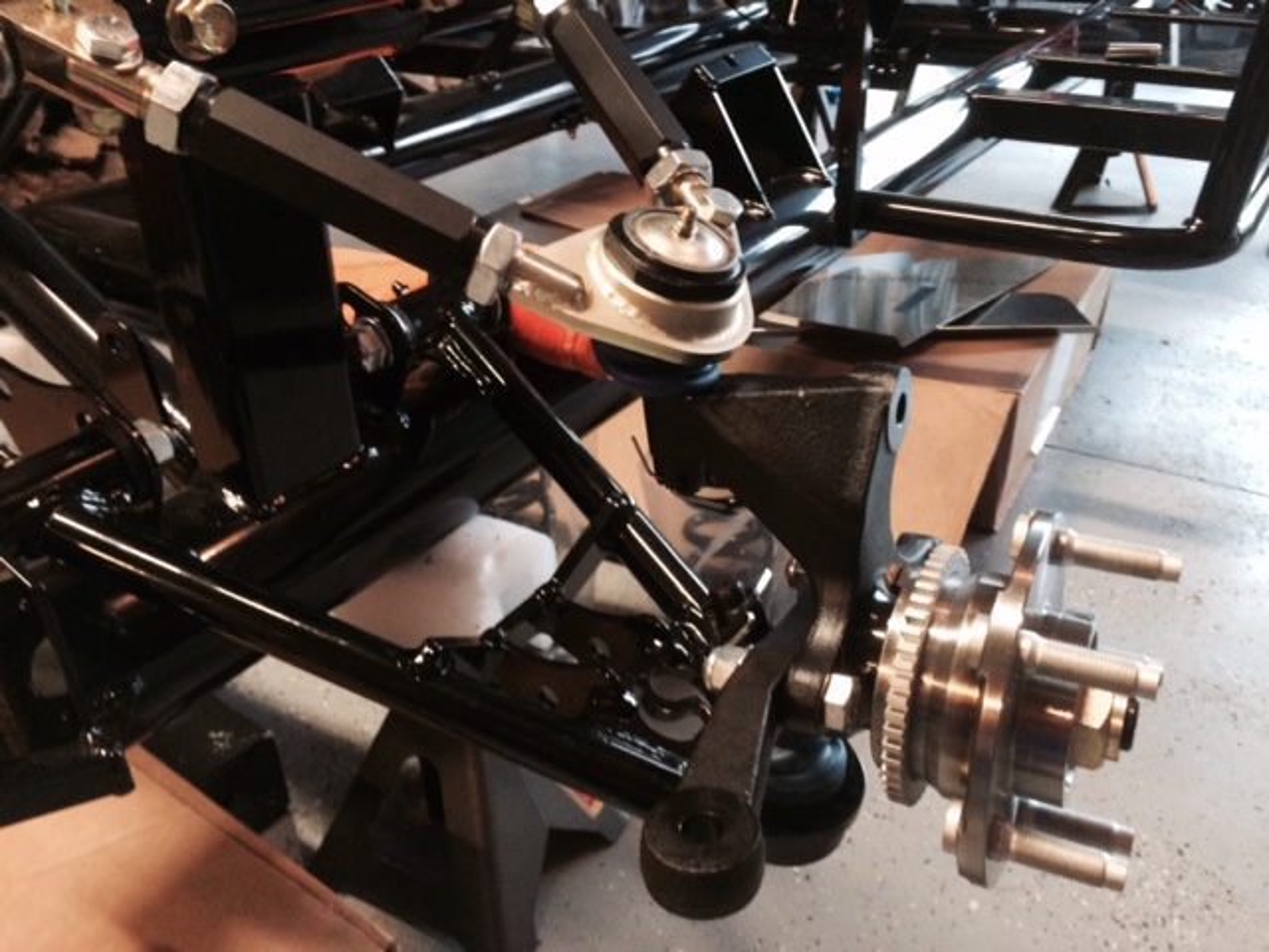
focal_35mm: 29
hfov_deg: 61.7
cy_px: 476
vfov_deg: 48.2
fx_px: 1063
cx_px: 634
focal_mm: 4.15
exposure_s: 1/24
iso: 320
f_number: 2.2
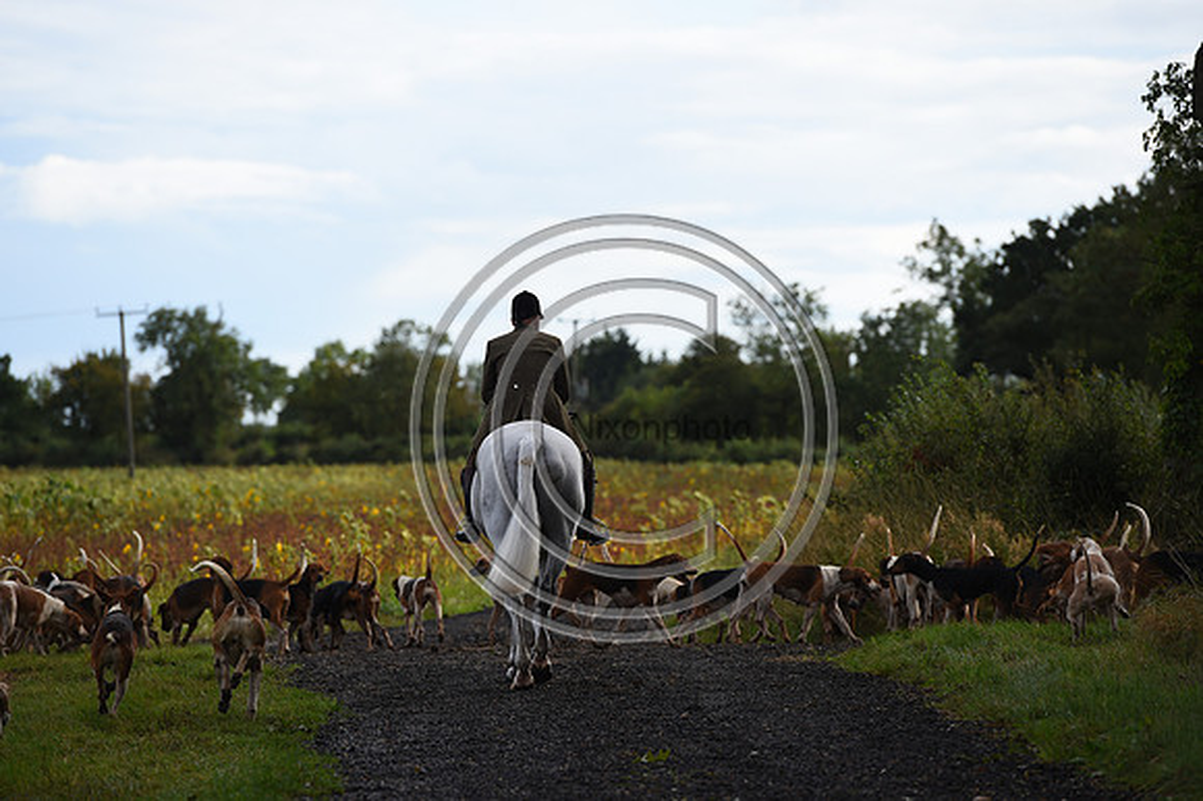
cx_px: 602
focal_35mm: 200
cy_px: 400
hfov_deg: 10.3
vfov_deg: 6.9
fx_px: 6679
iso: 220
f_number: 5
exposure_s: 1/800
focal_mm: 200
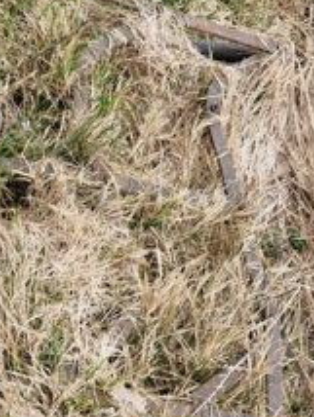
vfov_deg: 16.9
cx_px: 68
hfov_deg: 13.4
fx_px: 1328
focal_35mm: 110
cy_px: 540
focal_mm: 5.4
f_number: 1.8
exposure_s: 1/520
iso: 50
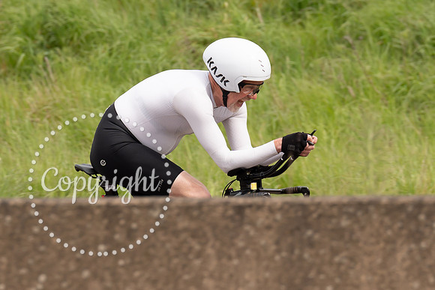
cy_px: 78
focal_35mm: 586
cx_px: 155
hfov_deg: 3.5
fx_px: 7077
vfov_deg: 2.3
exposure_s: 1/800
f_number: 4
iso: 125
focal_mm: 200
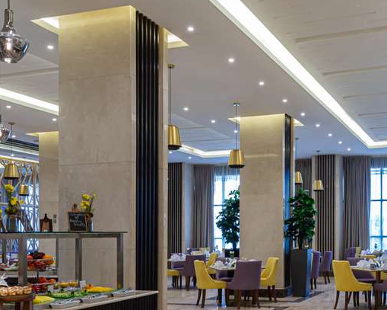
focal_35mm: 47
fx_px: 538
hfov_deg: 38.3
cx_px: 299
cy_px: 231
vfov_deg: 31.5
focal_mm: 17
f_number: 13
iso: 100
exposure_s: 1.6
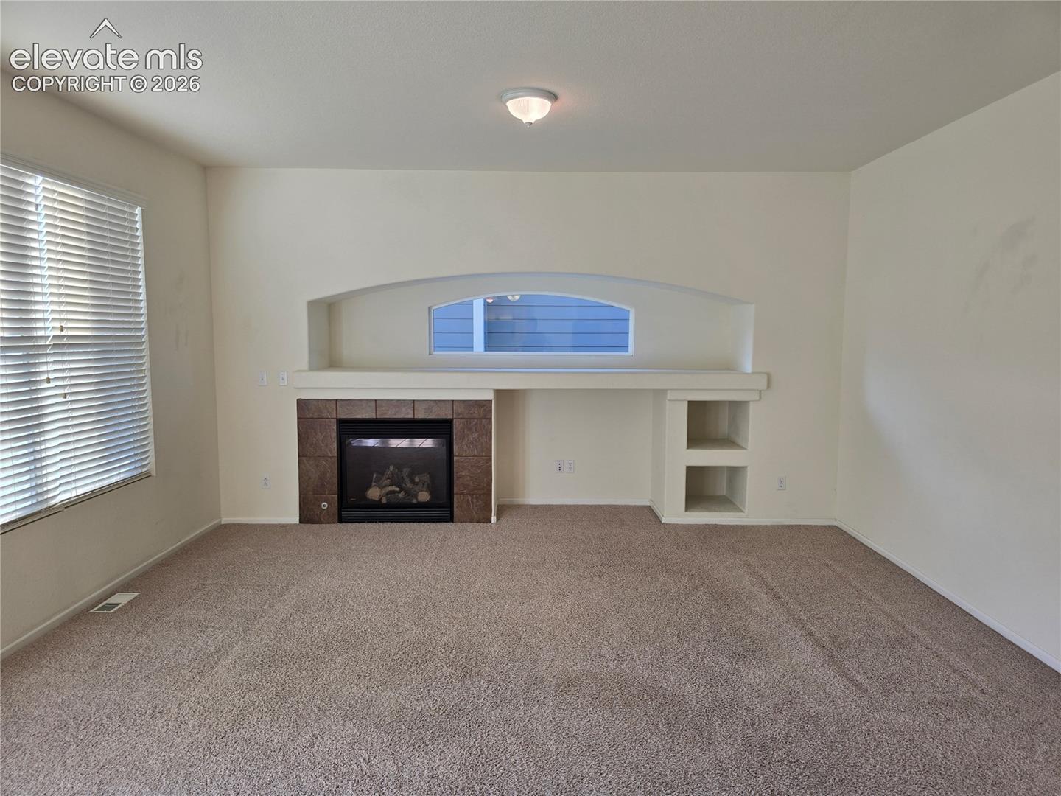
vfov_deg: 58.9
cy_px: 398
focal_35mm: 23
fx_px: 705
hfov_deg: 73.9
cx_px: 530
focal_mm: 6.3
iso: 40
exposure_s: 1/120
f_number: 1.7
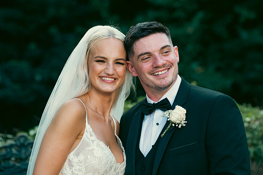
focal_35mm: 105
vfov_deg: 13.0
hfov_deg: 19.5
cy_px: 88
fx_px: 767
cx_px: 132
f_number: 3.5
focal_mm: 105
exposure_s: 1/200
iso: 200
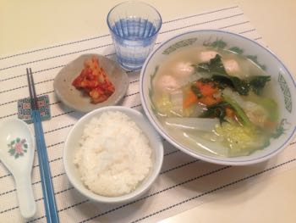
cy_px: 112
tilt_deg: -60.0
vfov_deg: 43.0
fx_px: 282
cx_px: 148
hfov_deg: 55.3
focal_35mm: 33
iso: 100
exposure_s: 1/20
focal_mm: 4.12
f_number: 2.4
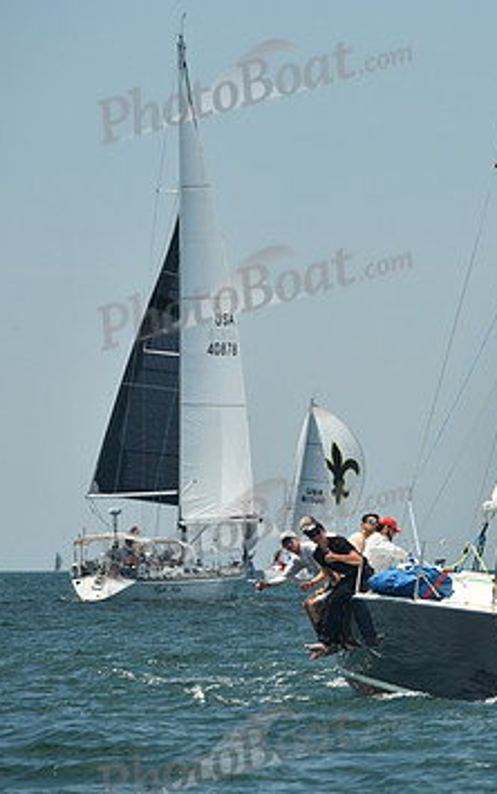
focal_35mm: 325
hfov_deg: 4.0
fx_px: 7040
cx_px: 531
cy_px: 377
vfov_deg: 6.5
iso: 320
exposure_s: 1/640
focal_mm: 195
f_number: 7.1
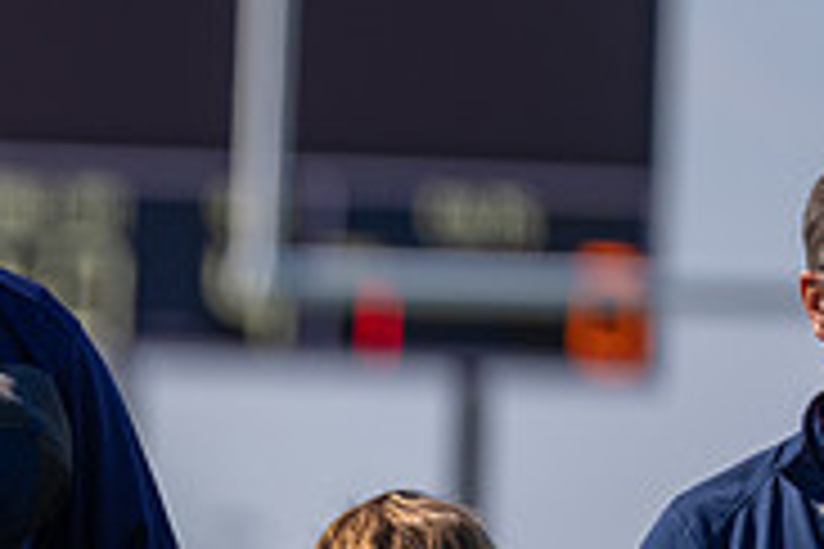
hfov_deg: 3.2
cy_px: 664
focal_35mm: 633
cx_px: -365
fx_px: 14488
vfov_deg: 2.2
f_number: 2.8
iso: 100
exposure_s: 1/1600
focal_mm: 200
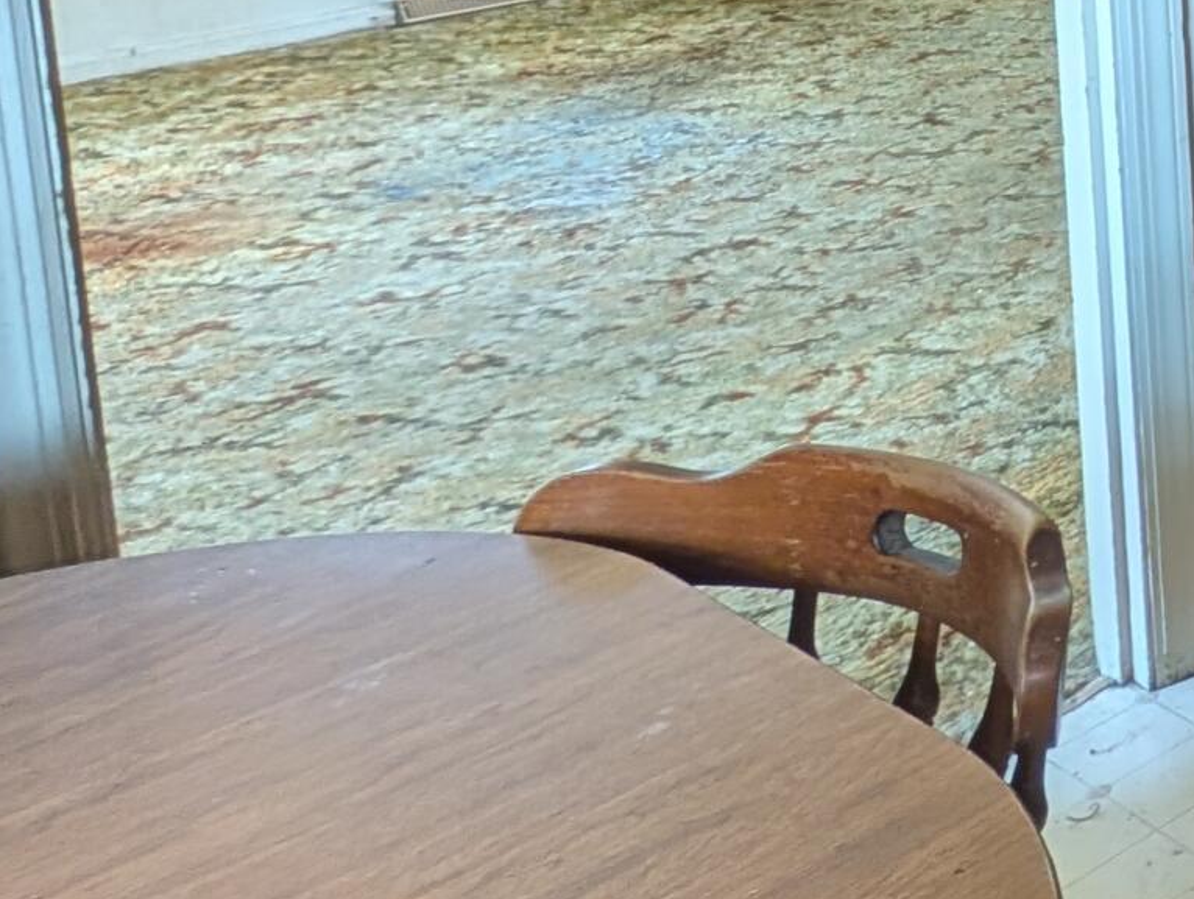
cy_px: -329
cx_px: 2326
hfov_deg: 20.2
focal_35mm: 47
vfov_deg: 25.7
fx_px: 1624
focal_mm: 2.02
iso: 198
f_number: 1.7
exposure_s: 1/60
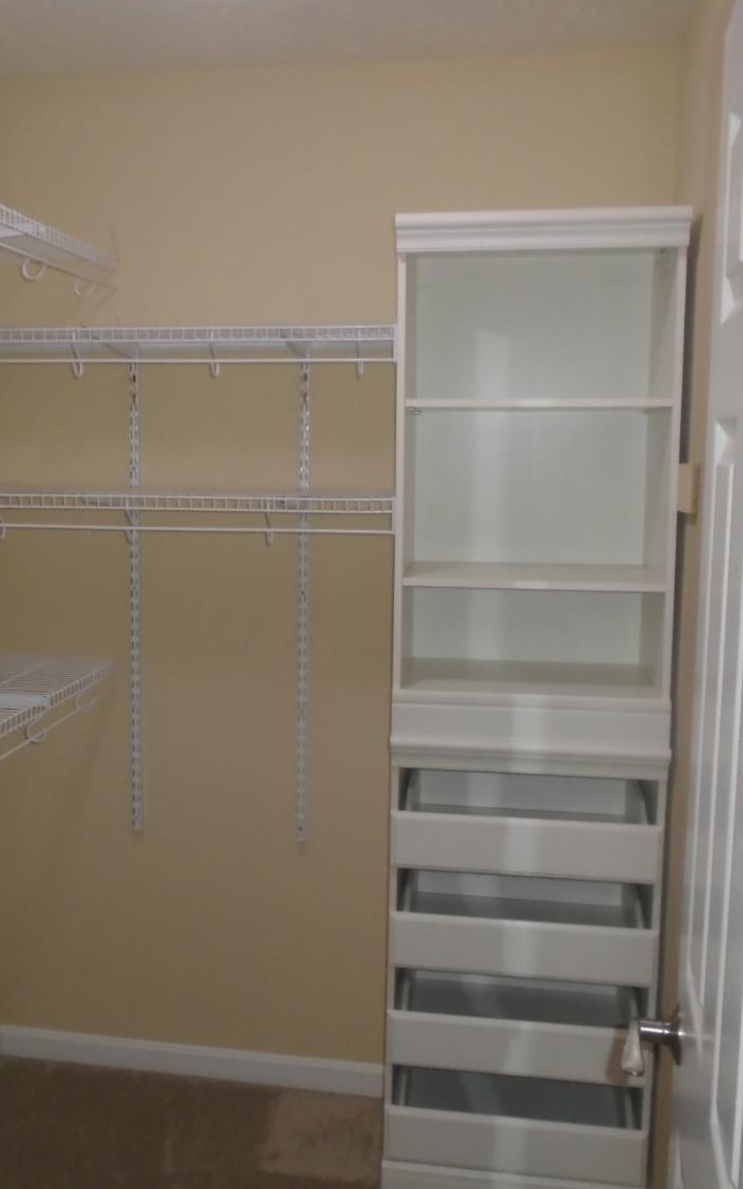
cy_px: 591
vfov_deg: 52.8
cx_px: 268
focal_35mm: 37
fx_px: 1199
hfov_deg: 34.2
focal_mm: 4.6
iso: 200
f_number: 3.2
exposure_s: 1/30
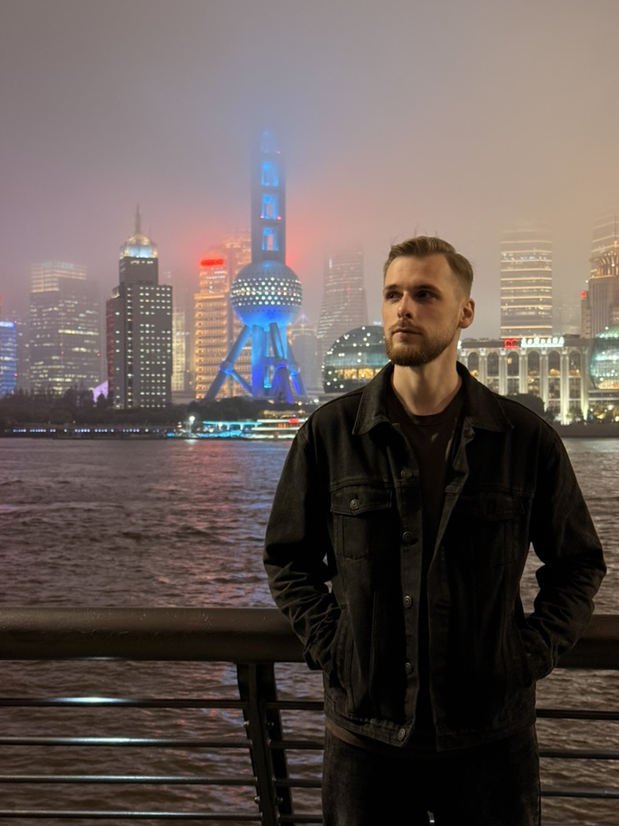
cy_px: 409
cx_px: 314
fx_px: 1169
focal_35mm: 49
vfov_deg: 38.9
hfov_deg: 29.7
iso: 200
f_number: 1.78
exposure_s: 1/33
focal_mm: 6.76
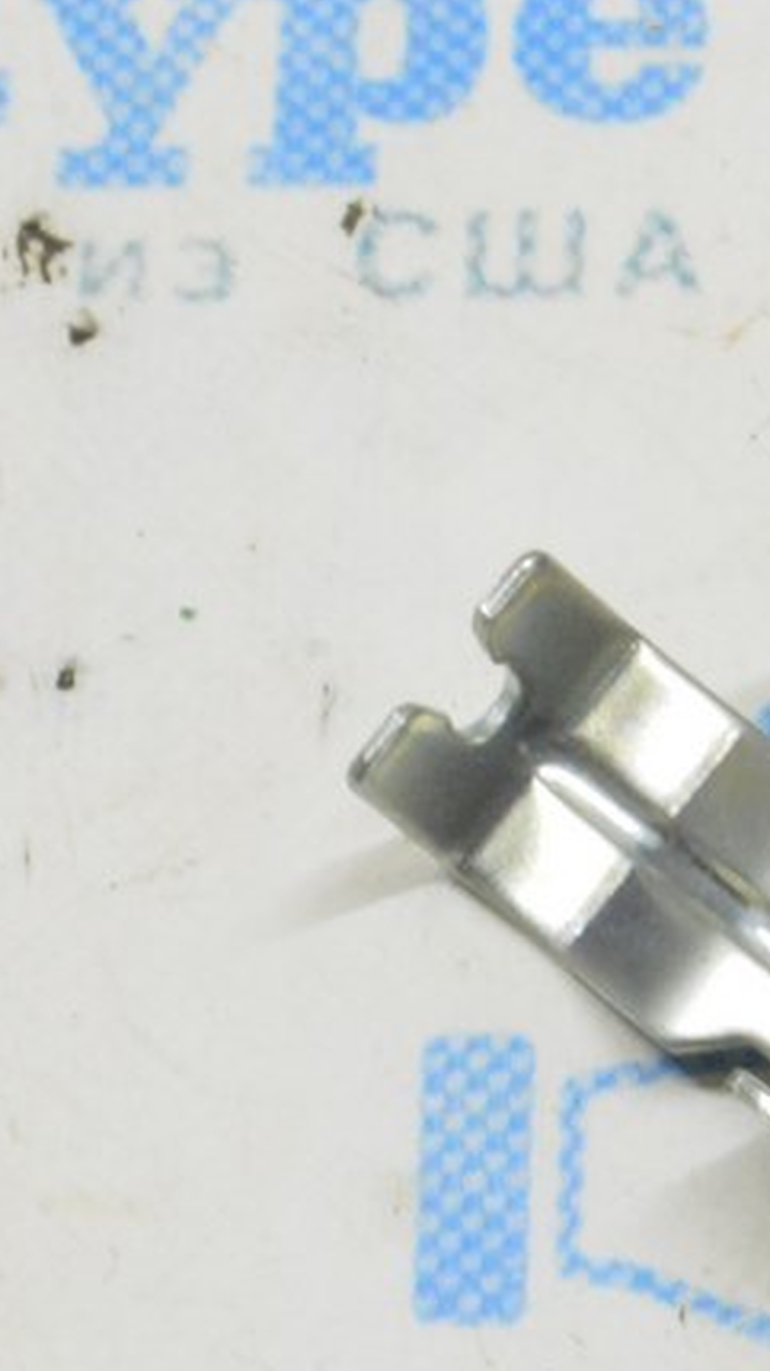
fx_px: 7494
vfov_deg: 10.4
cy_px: 1037
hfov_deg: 5.8
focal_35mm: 206
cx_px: 1048
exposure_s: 1/15
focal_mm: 55
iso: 6400
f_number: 20
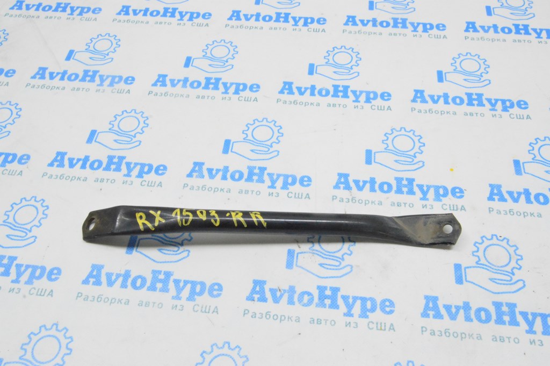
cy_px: 183
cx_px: 275
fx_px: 504
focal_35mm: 33
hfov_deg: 57.3
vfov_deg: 39.9
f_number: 20
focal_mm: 22
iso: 6400
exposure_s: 1/15
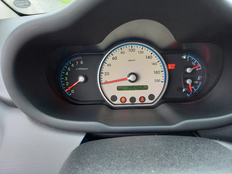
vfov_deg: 54.9
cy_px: 87
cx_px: 116
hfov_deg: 69.4
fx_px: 168
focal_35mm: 25
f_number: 2
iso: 400
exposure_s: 1/33
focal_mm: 4.6
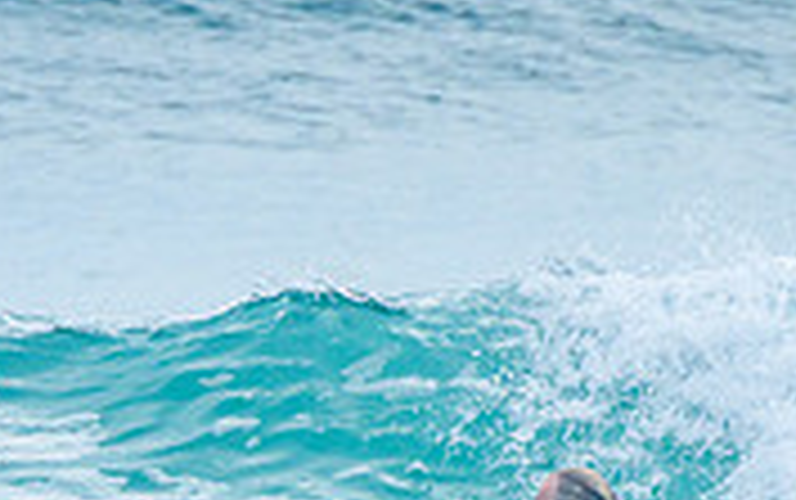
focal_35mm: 1834
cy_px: 570
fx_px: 39824
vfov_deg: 0.7
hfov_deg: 1.1
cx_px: 328
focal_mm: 400
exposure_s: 1/2000
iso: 500
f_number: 9
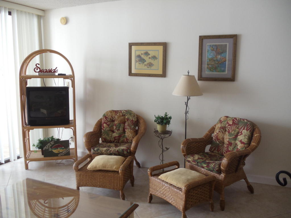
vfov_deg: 32.9
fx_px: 370
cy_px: 109
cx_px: 146
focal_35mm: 44
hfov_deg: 42.9
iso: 200
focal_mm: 6
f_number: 3.5
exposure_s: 1/30
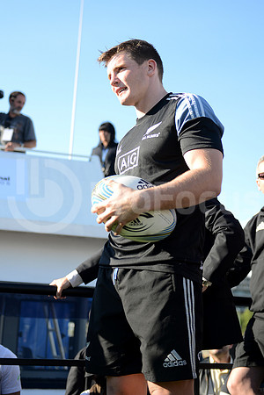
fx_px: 550
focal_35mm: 50
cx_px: 132
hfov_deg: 27.0
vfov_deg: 39.6
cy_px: 198
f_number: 2.8
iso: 250
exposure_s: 1/1250
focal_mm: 50
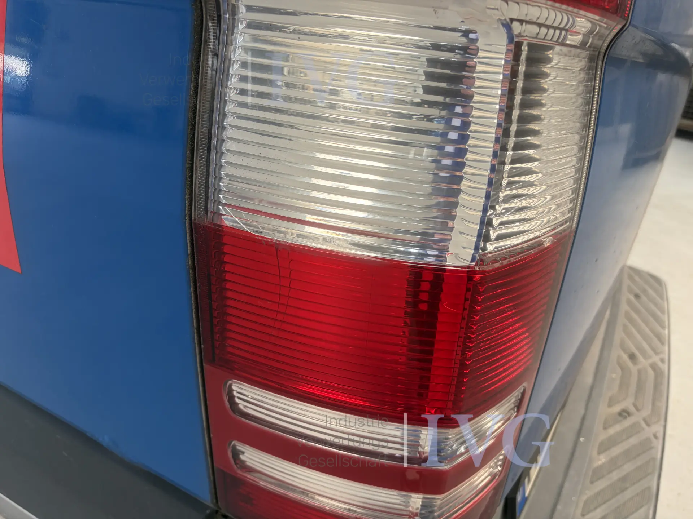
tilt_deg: -28.4
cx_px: 346
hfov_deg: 67.3
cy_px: 260
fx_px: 521
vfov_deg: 53.1
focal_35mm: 26
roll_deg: -4.6
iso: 80
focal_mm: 5.96
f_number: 1.6
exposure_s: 1/121
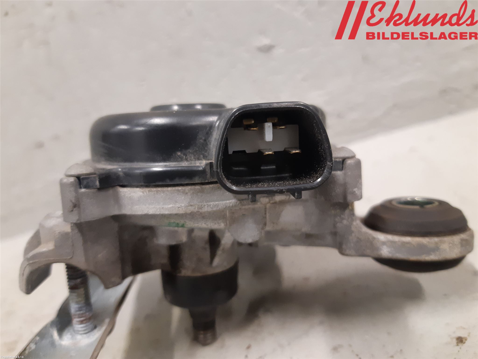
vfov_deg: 53.1
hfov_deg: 67.3
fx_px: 359
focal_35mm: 26
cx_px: 239
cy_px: 180
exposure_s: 1/33
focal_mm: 3.93
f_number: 1.7
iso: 250
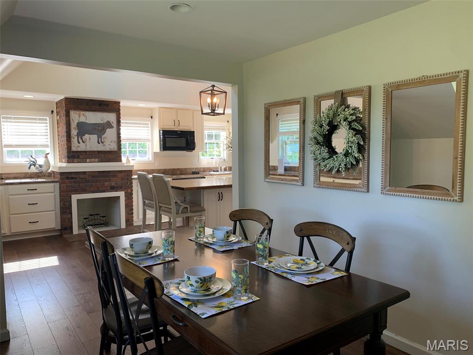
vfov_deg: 53.1
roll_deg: +0.5
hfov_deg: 67.3
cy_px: 178
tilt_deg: -5.6
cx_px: 236
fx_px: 355
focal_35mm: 26
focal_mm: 4.25
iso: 64
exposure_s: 1/60
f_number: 1.8
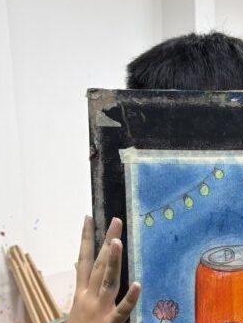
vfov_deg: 22.8
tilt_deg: -15.0
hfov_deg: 17.9
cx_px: 223
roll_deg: -0.1
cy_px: 346
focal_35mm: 81
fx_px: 758
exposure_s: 1/100
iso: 64
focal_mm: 5.96
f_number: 1.6
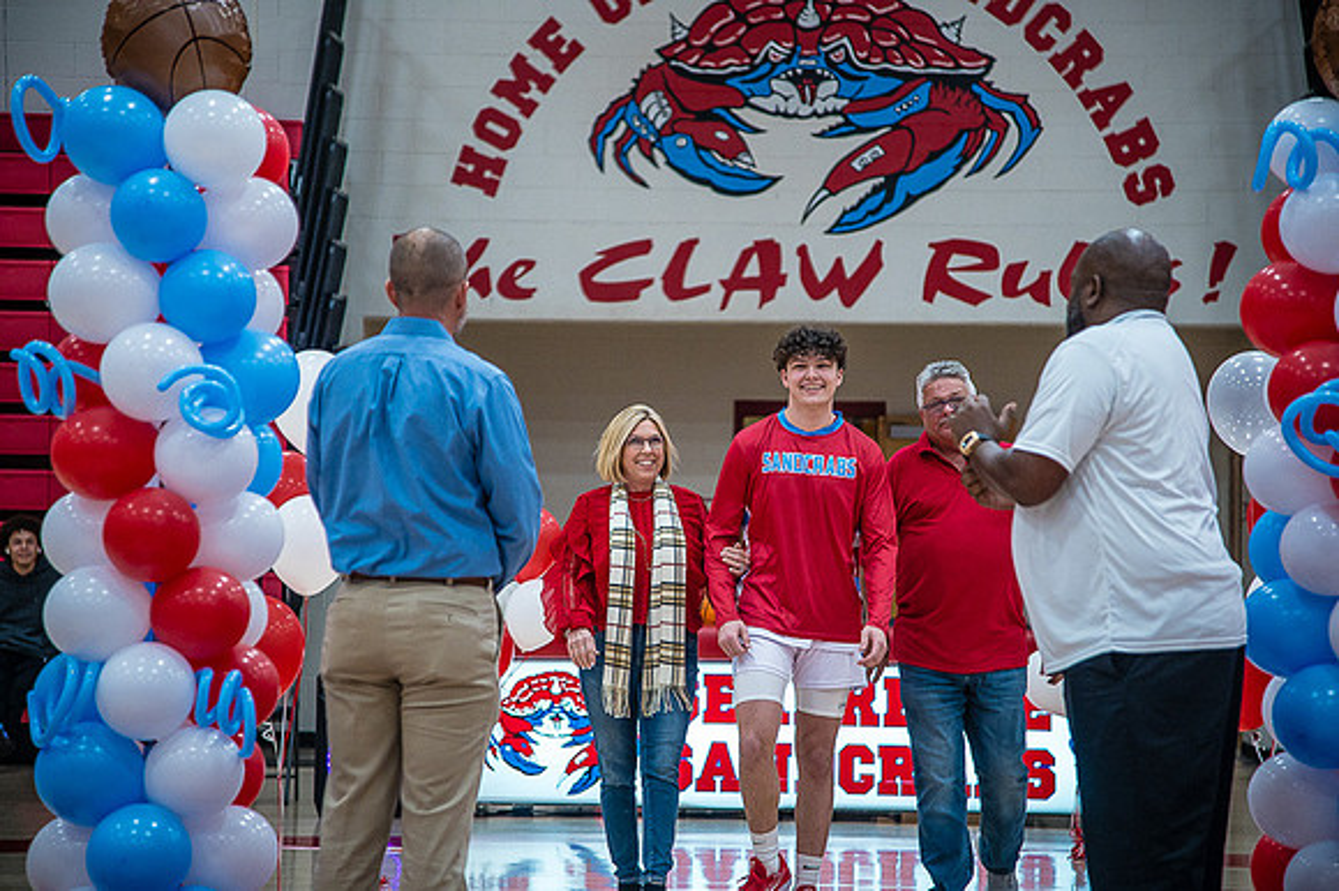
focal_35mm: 120
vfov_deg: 11.4
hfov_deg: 17.1
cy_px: 446
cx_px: 670
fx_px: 4461
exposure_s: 1/320
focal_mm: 120
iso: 2000
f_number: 4
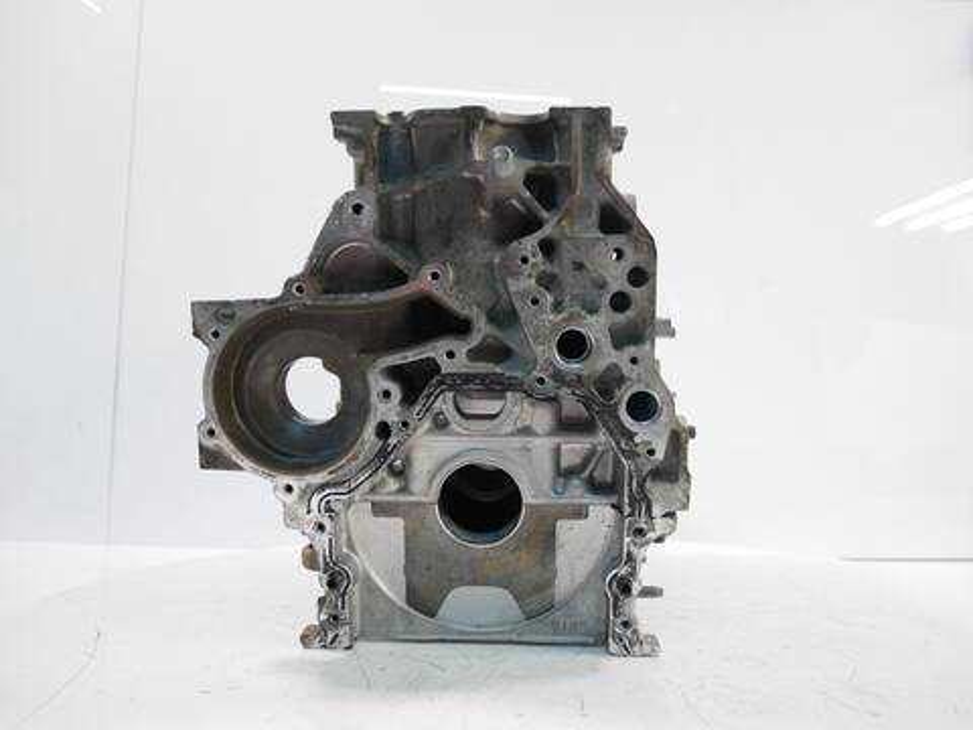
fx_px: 675
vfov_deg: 56.8
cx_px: 486
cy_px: 365
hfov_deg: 71.6
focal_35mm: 24
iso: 1000
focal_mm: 12
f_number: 3.5
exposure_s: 1/60
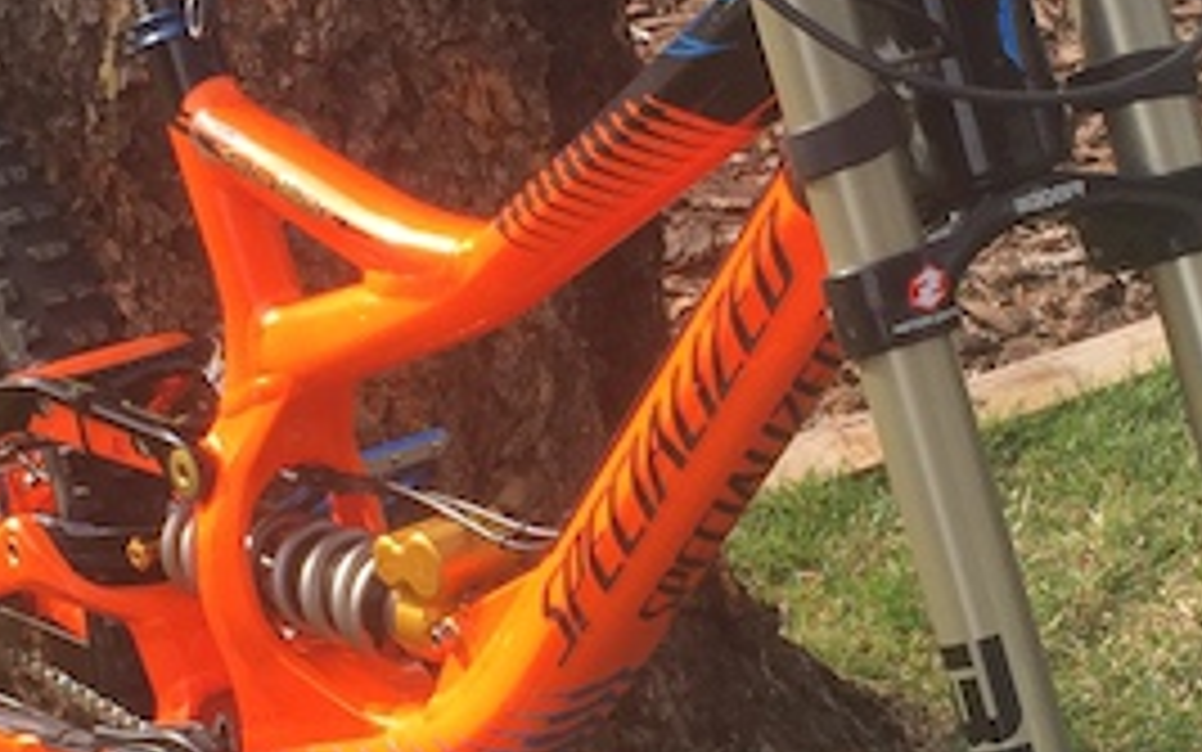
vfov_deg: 11.1
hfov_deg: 17.7
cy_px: 486
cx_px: 711
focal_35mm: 118
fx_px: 3866
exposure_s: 1/565
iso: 32
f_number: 2.2
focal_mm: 4.15
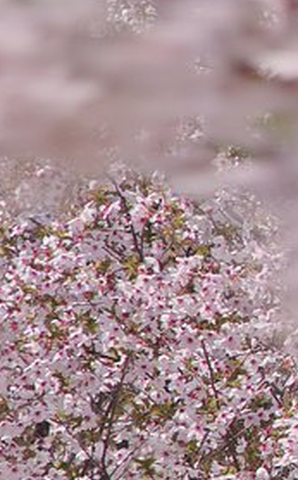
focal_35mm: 761
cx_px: 682
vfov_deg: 2.8
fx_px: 9918
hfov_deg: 1.7
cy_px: 54
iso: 200
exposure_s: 1/4
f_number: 13
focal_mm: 135
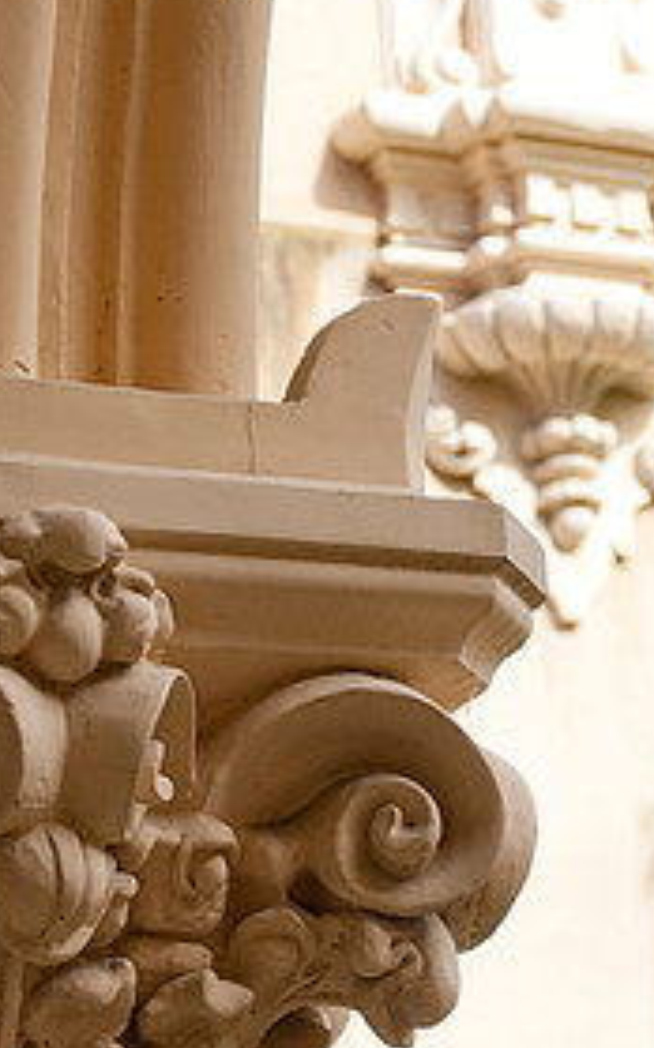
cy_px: 458
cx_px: 359
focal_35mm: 138
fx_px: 3942
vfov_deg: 15.2
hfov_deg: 9.5
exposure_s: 1/640
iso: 200
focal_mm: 56
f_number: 6.3
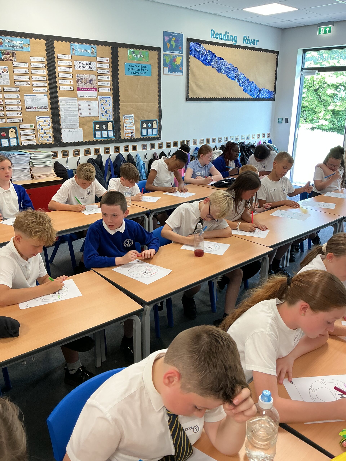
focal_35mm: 29
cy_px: 230
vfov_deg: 61.7
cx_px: 173
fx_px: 386
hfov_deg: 48.2
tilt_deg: -18.9
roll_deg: -0.1
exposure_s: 1/50
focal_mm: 3
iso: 40
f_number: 1.8
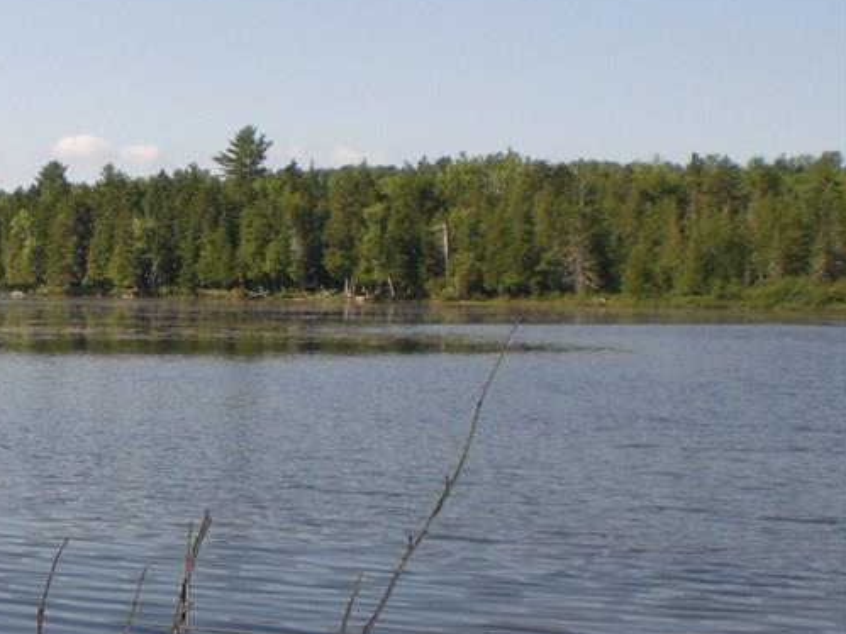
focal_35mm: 78
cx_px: -19
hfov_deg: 23.8
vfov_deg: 18.7
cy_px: 490
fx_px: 1906
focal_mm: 6.3
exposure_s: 1/250
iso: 50
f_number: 4.4
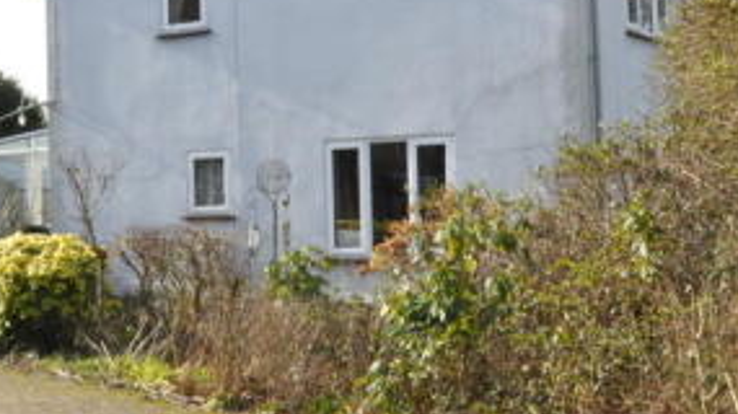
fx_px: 1271
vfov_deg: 18.5
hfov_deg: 31.8
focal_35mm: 65
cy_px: 173
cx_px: 186
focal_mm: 18
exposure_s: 1/200
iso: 1250
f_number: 22
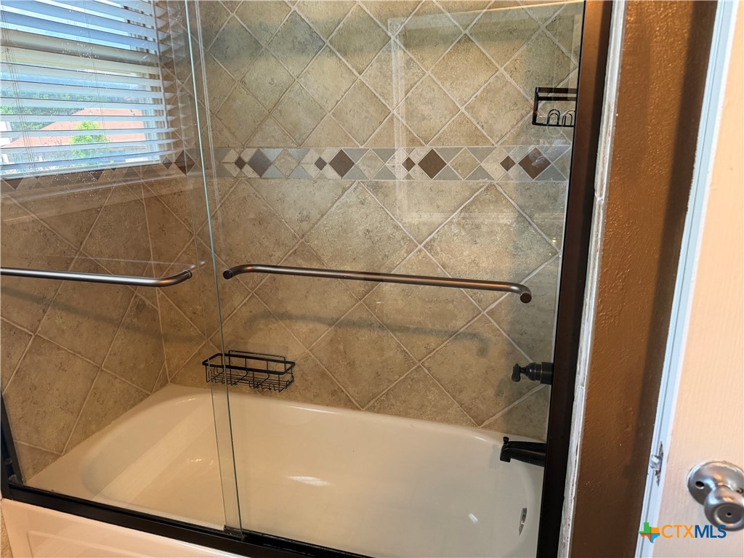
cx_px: 372
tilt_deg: -15.2
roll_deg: +0.1
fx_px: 516
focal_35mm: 24
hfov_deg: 71.6
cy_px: 279
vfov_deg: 56.8
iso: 200
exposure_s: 1/60
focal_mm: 6.76
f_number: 1.78
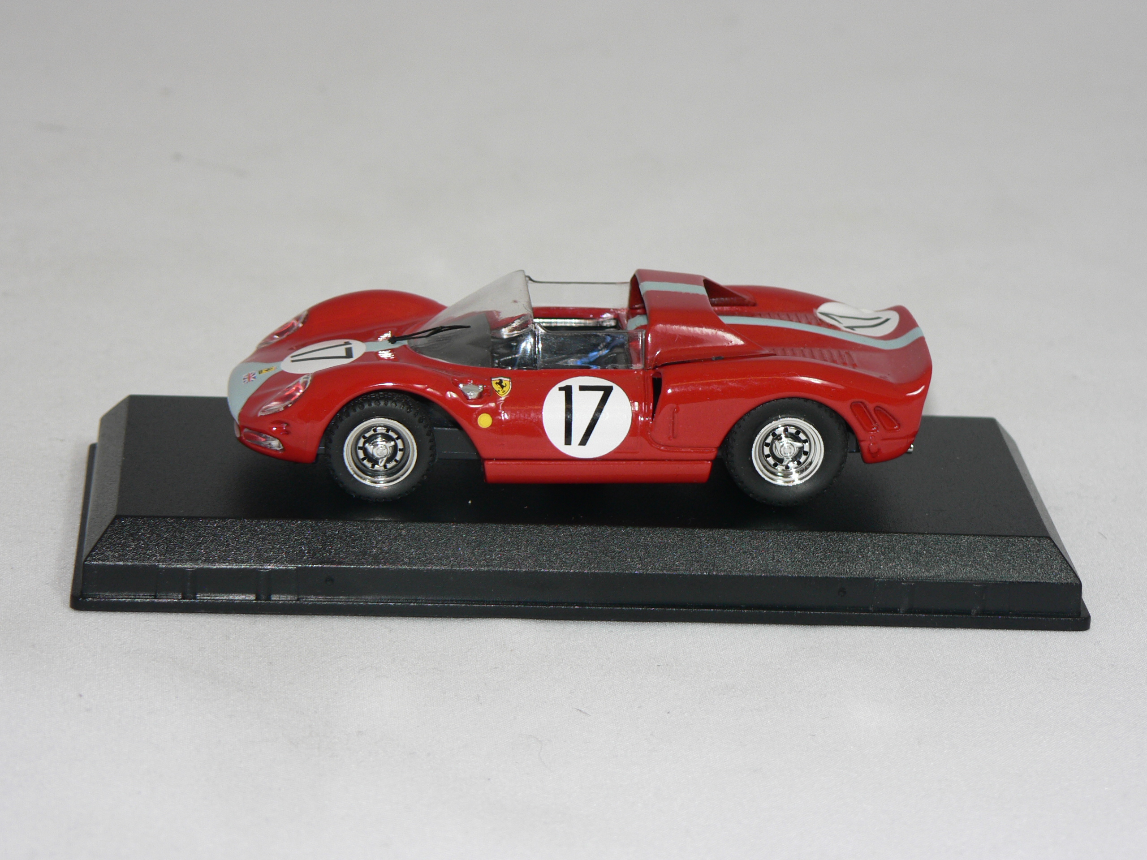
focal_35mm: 130
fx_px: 4308
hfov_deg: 15.2
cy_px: 430
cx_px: 574
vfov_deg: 11.4
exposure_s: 1/60
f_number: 3.2
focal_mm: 21.6
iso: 80
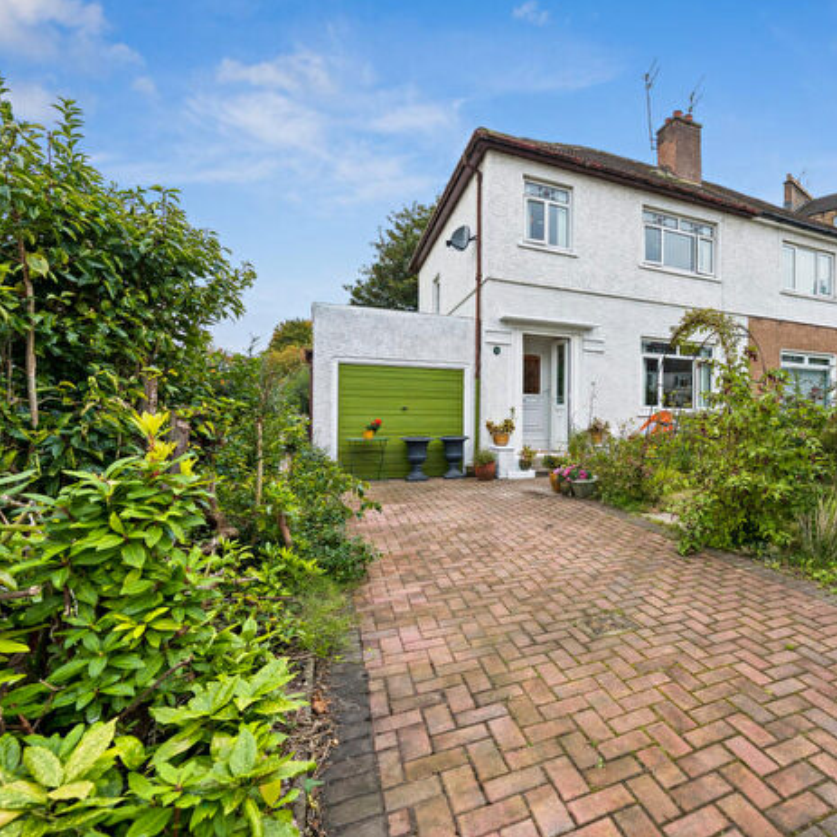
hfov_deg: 76.2
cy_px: 420
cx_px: 602
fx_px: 492
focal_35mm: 18
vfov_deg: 80.7
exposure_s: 1/100
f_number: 4.5
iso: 200
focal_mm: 14
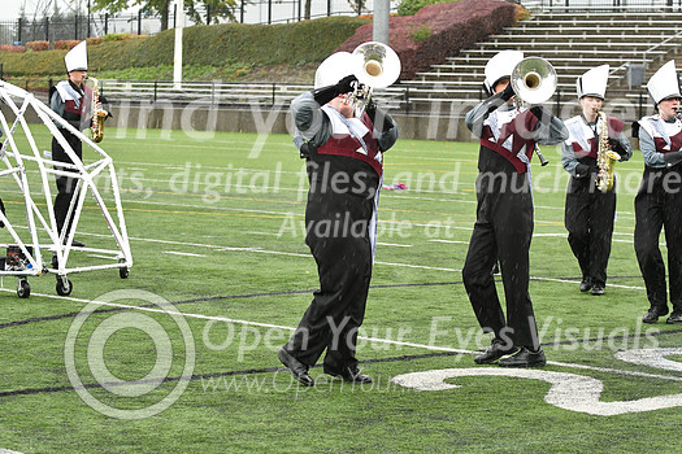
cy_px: 247
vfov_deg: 11.8
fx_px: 2197
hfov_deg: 17.6
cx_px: 366
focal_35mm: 116
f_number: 4
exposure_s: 1/400
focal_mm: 70
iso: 800
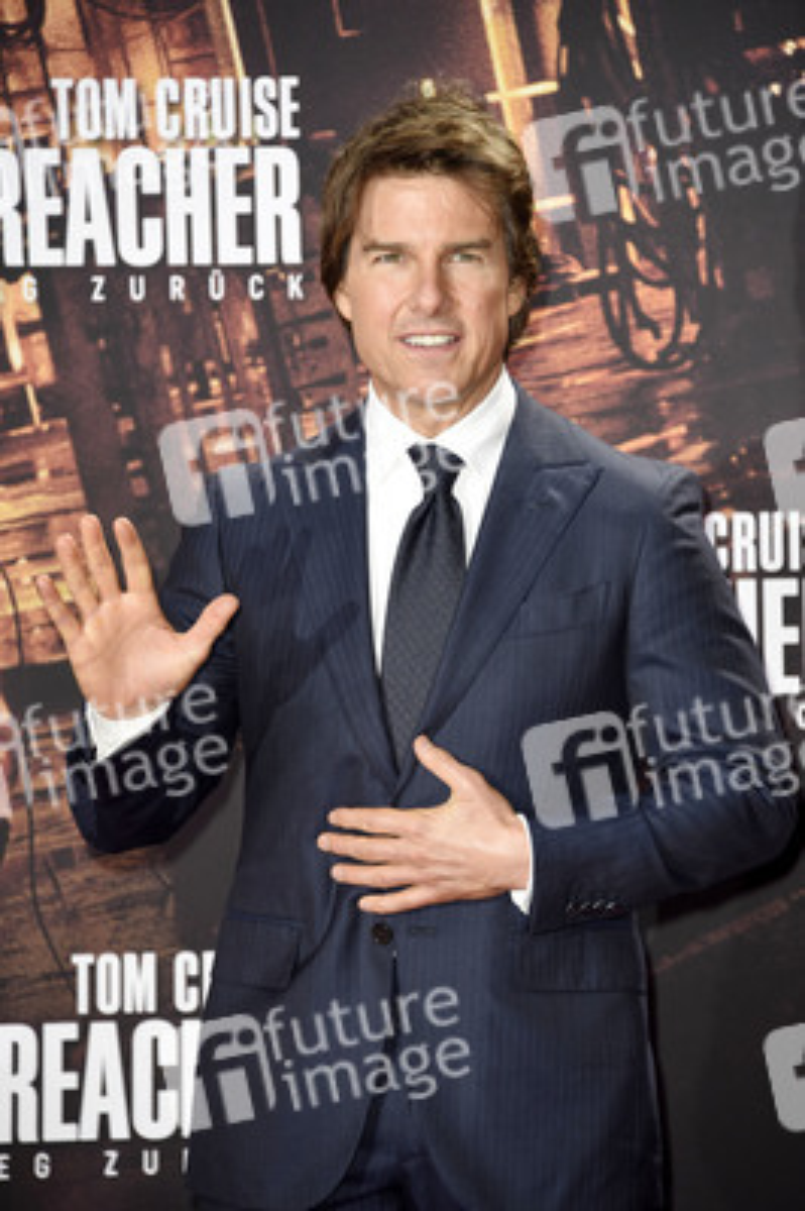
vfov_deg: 10.8
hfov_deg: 7.2
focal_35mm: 190
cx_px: 402
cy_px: 606
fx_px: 6383
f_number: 5.6
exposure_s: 1/250
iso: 800
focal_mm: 190
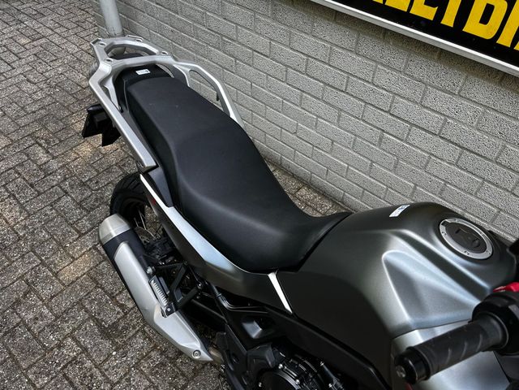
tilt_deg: -45.9
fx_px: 390
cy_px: 195
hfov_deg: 67.3
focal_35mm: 26
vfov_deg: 53.1
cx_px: 260
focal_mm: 5.1
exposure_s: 1/122
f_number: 1.6
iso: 32
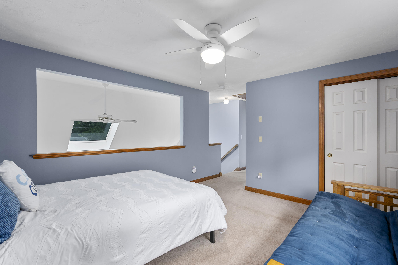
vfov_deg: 73.8
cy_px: 132
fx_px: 177
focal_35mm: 16
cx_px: 199
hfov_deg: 96.7
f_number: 8
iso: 320
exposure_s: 1/2.5
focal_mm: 16
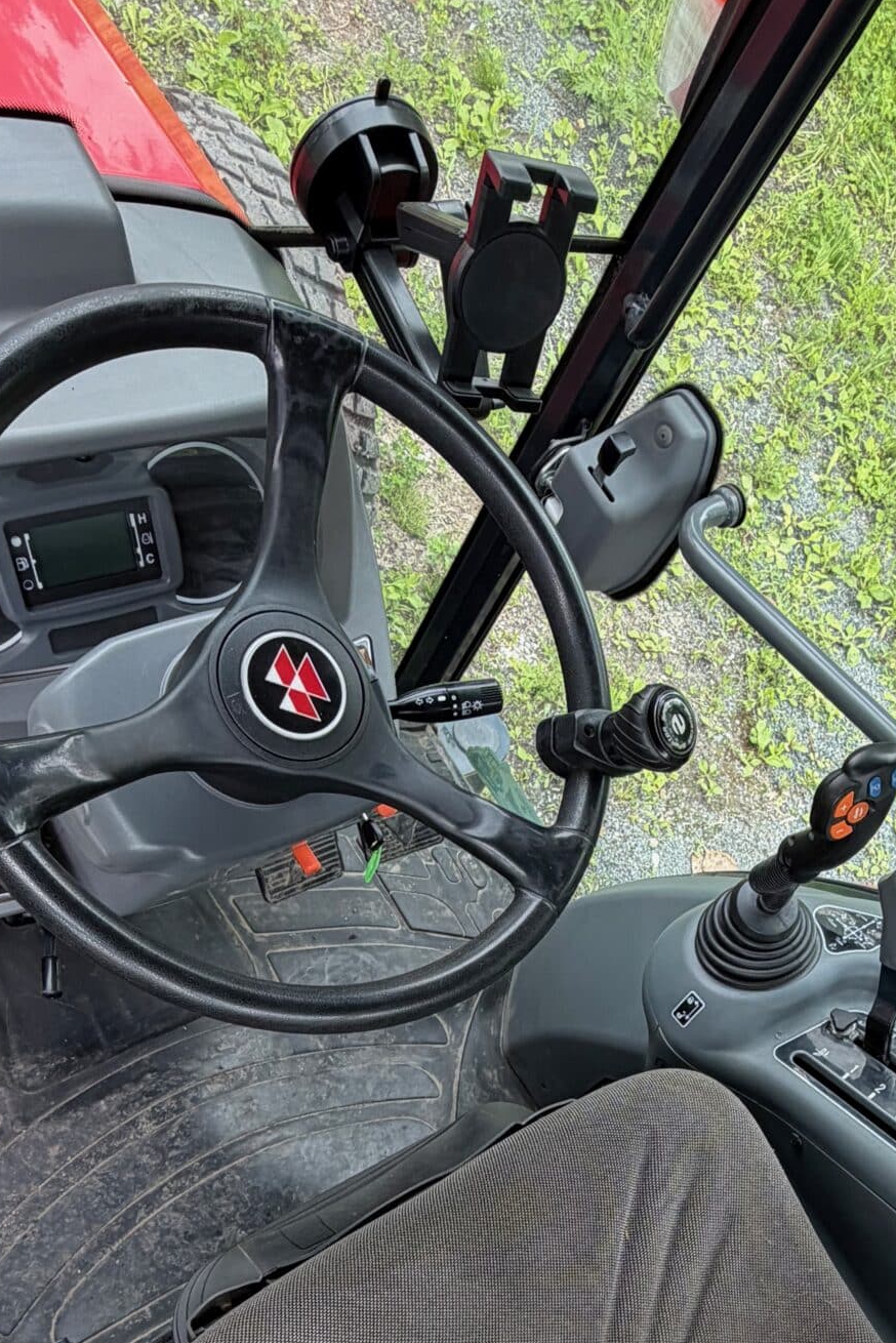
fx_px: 1194
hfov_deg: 40.2
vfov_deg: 54.2
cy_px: 1096
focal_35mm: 32
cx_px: 650
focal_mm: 2.22
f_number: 2.2
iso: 50
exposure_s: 1/121
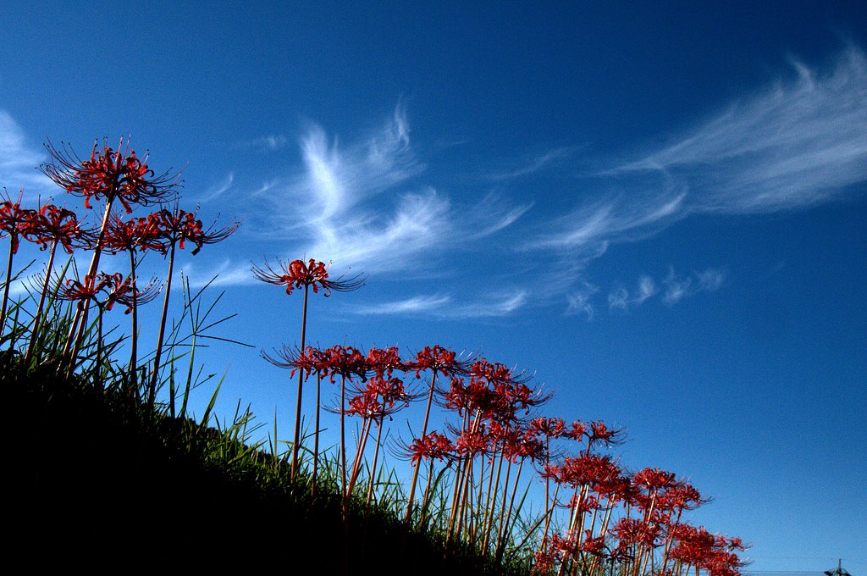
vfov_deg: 28.0
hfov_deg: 41.2
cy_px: 288
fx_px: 1155
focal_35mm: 48
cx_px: 434
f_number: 18
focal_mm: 32
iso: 200
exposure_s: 1/320
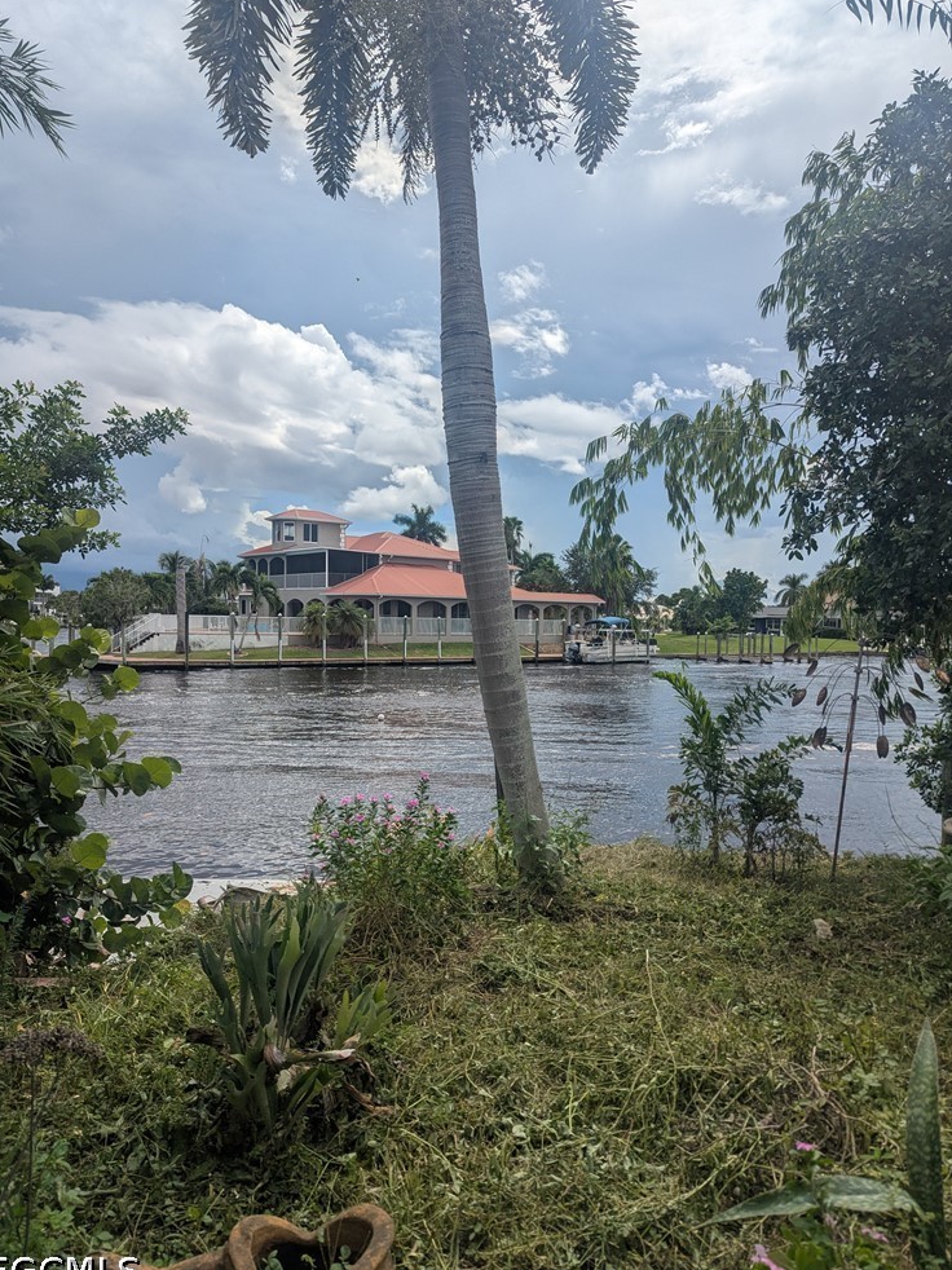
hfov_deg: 54.9
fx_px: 917
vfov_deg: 69.4
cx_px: 475
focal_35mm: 25
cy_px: 641
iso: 34
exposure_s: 1/4049
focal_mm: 6.81
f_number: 1.85
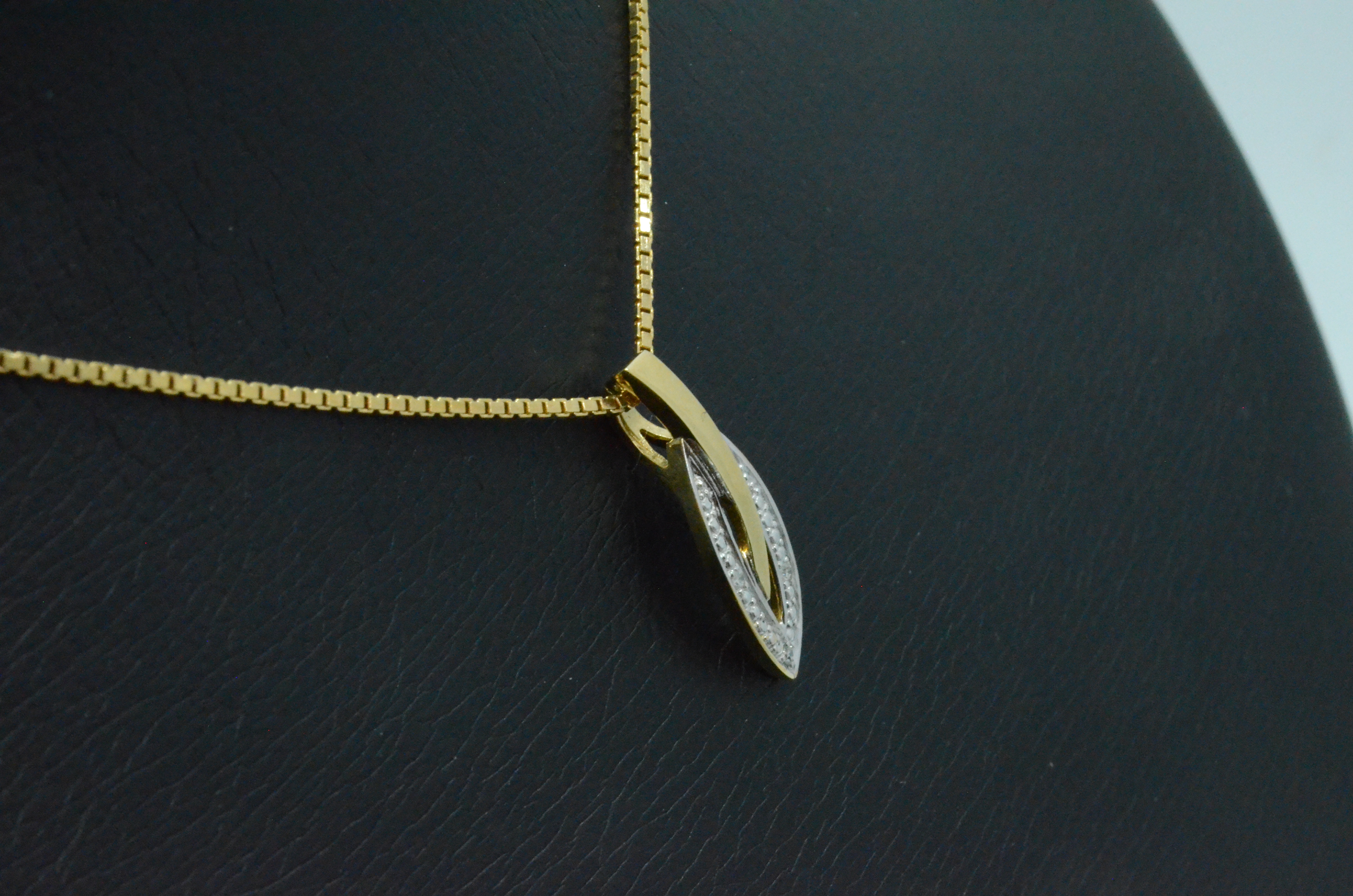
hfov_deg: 33.5
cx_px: 676
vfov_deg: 22.5
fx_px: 2250
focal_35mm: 60
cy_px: 448
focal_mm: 40
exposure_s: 1/160
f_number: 25
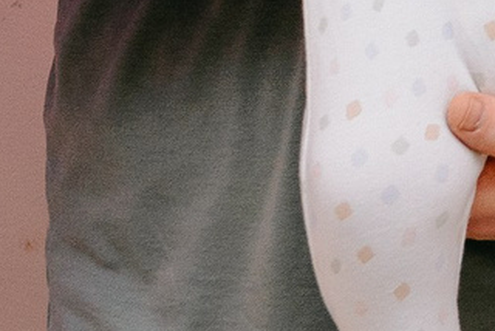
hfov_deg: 6.9
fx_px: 3853
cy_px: -295
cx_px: 1256
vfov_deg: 4.9
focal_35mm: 280
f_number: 3.5
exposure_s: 1/160
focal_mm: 35
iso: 400
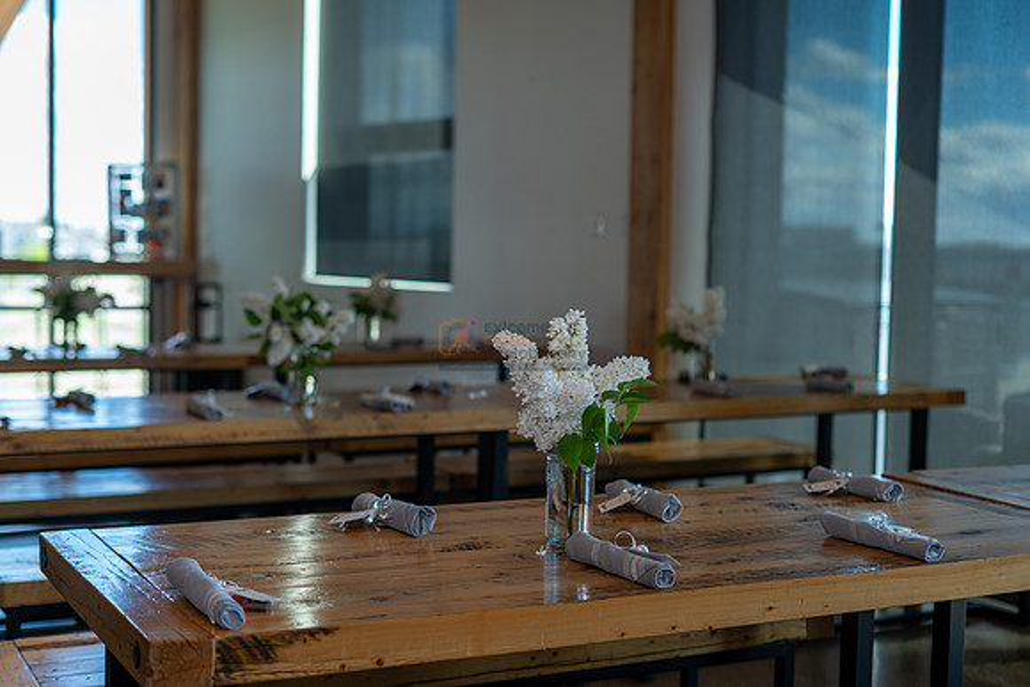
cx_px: 515
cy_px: 344
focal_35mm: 50
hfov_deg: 39.6
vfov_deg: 27.0
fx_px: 1431
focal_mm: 50
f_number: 2.8
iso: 100
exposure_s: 1/125
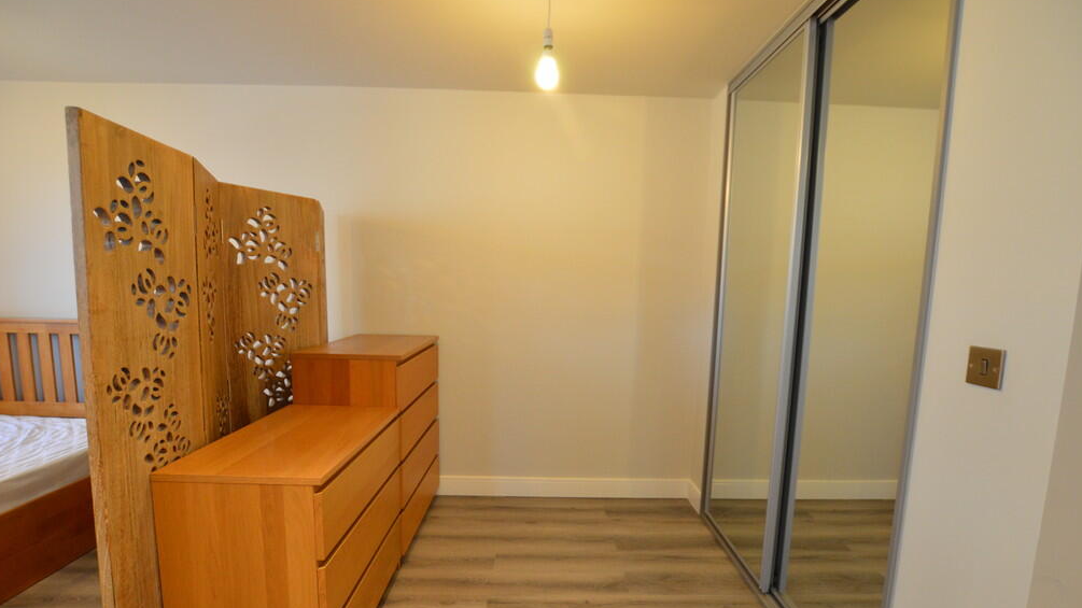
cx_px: 543
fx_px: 459
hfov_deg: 99.4
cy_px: 342
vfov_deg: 66.8
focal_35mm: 16
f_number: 3.5
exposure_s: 1/60
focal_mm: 10
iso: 900
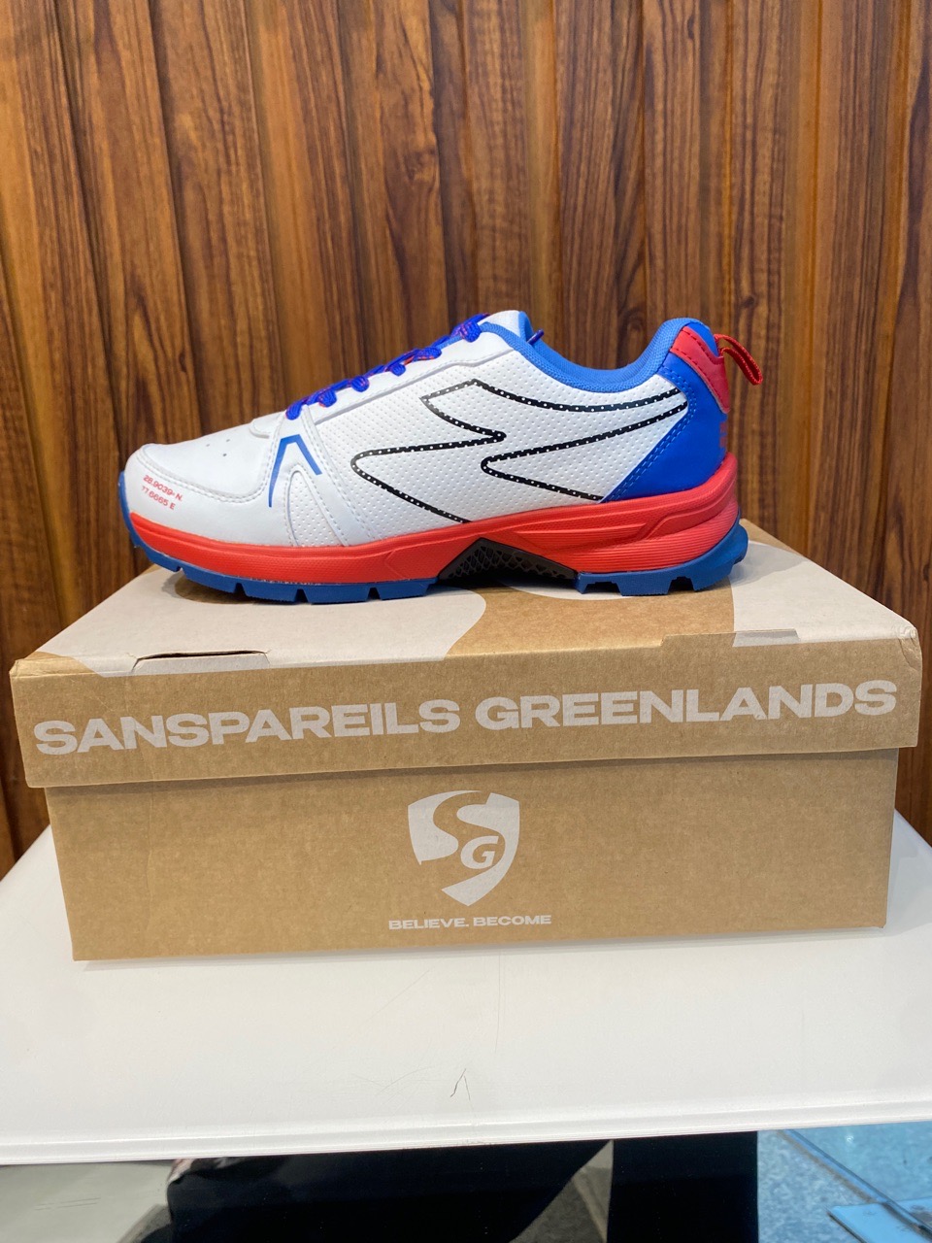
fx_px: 933
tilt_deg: -13.9
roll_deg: +4.7
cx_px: 466
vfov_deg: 67.3
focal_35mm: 26
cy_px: 622
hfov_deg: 53.1
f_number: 1.8
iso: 100
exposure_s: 1/100
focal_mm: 4.25
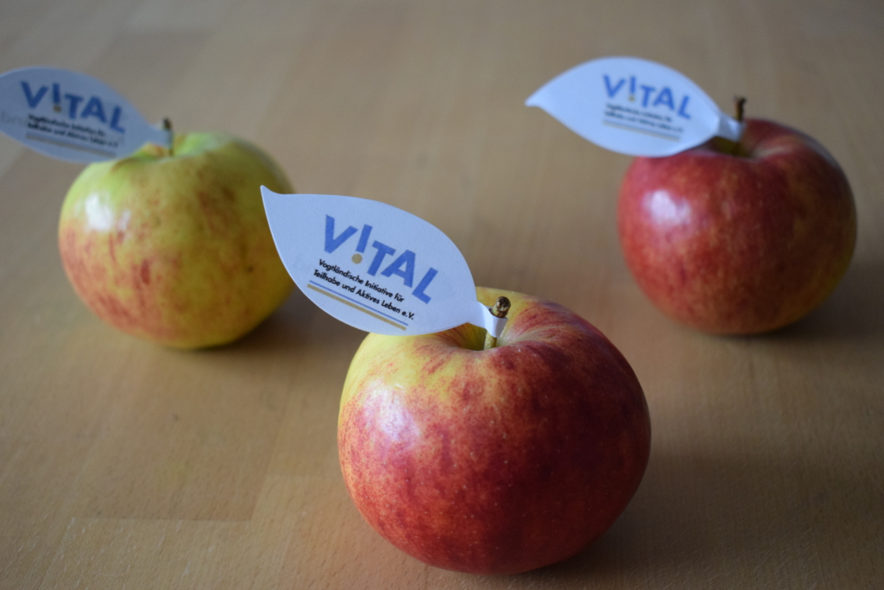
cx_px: 442
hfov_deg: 36.9
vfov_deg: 25.1
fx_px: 1326
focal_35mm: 54
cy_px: 295
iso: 1600
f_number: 4.8
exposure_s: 1/60
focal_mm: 36
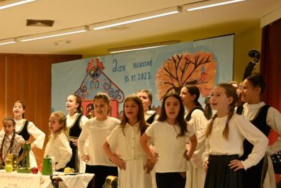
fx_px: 507
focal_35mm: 65
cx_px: 71
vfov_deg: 20.5
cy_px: 173
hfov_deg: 30.5
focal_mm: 33.5
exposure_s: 1/80
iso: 800
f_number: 4
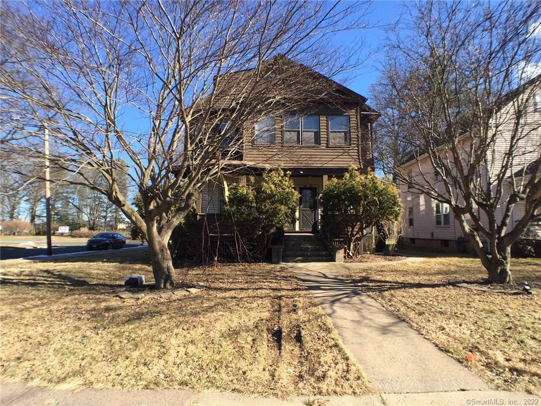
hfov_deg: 61.7
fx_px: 453
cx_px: 270
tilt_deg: +3.8
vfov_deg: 48.2
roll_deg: -0.6
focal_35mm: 29
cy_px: 203
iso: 32
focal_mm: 4.15
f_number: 2.2
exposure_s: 1/659
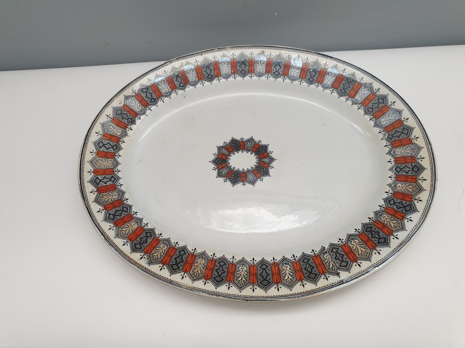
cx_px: 232
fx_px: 349
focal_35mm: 26
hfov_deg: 67.3
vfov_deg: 53.1
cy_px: 174
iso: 100
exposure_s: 1/50
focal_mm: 4.3
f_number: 2.4
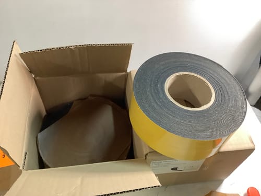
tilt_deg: -49.4
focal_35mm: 31
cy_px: 98
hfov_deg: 58.4
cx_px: 130
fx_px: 234
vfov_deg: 45.4
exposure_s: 1/50
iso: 250
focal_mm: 3.3
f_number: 2.4
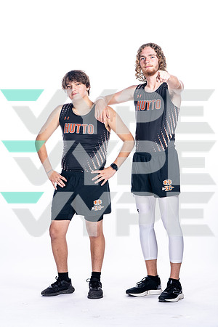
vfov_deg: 17.5
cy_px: 164
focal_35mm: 117
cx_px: 109
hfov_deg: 11.7
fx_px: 1063
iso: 400
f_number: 5.6
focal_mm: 117
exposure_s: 1/250
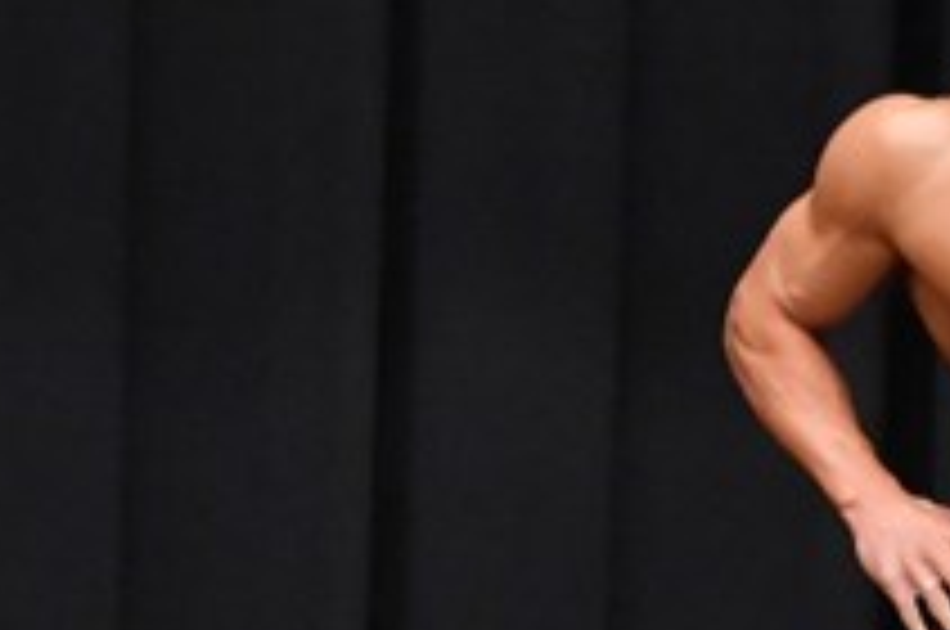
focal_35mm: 827
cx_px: 1024
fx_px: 21790
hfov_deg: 2.5
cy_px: 639
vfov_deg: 1.7
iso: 8000
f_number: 5.6
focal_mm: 150
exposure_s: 1/400
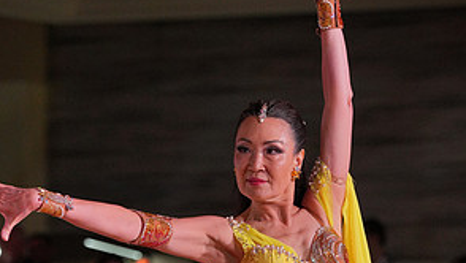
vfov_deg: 4.2
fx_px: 3550
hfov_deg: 7.5
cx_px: 218
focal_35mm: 287
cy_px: 412
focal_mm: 139
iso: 1600
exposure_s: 1/500
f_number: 4
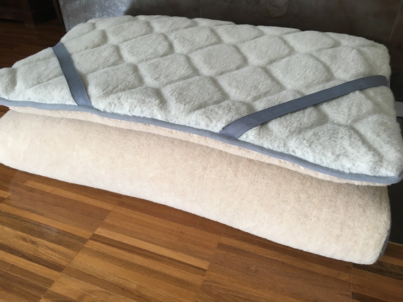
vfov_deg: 48.2
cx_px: 202
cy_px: 151
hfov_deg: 61.7
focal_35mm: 29
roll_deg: +1.2
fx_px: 338
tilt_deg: -35.6
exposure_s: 1/33
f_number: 2.2
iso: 80
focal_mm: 4.15
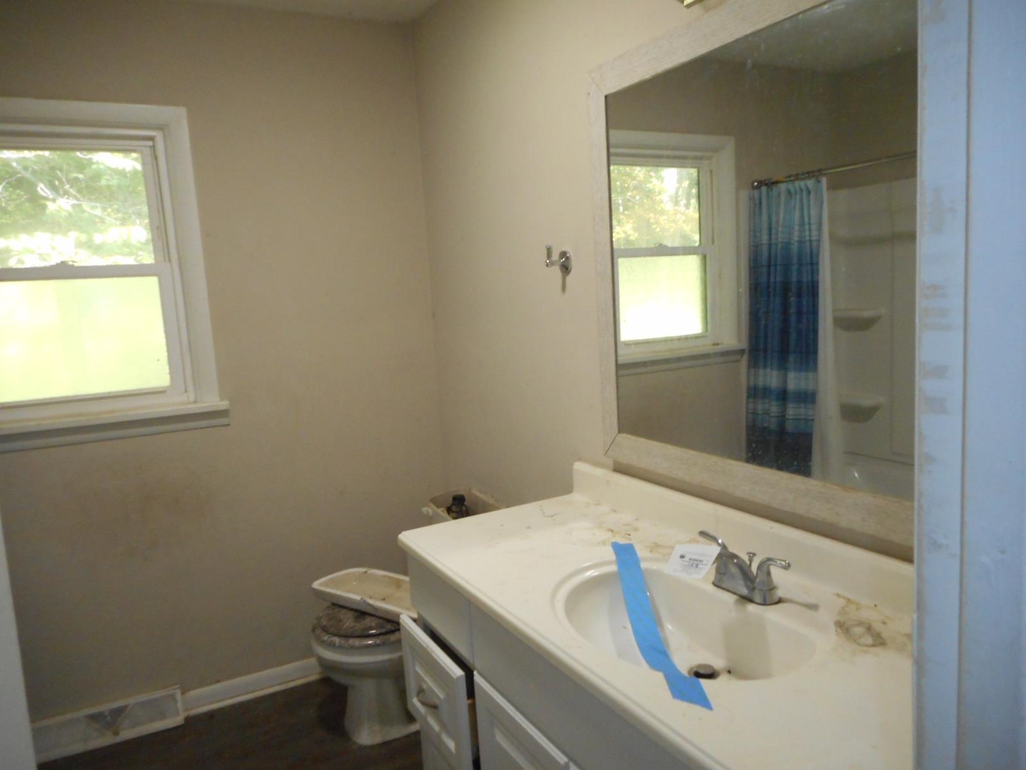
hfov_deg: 69.4
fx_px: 741
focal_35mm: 25
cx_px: 513
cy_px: 385
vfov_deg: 54.9
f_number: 3.7
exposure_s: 1/25
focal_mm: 4.5
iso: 450
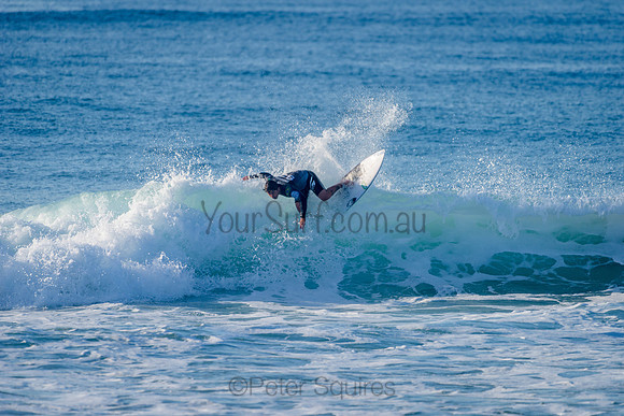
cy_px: 208
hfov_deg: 4.1
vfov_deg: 2.8
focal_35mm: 500
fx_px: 8668
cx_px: 312
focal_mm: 500
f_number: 5.6
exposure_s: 1/2000
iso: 280
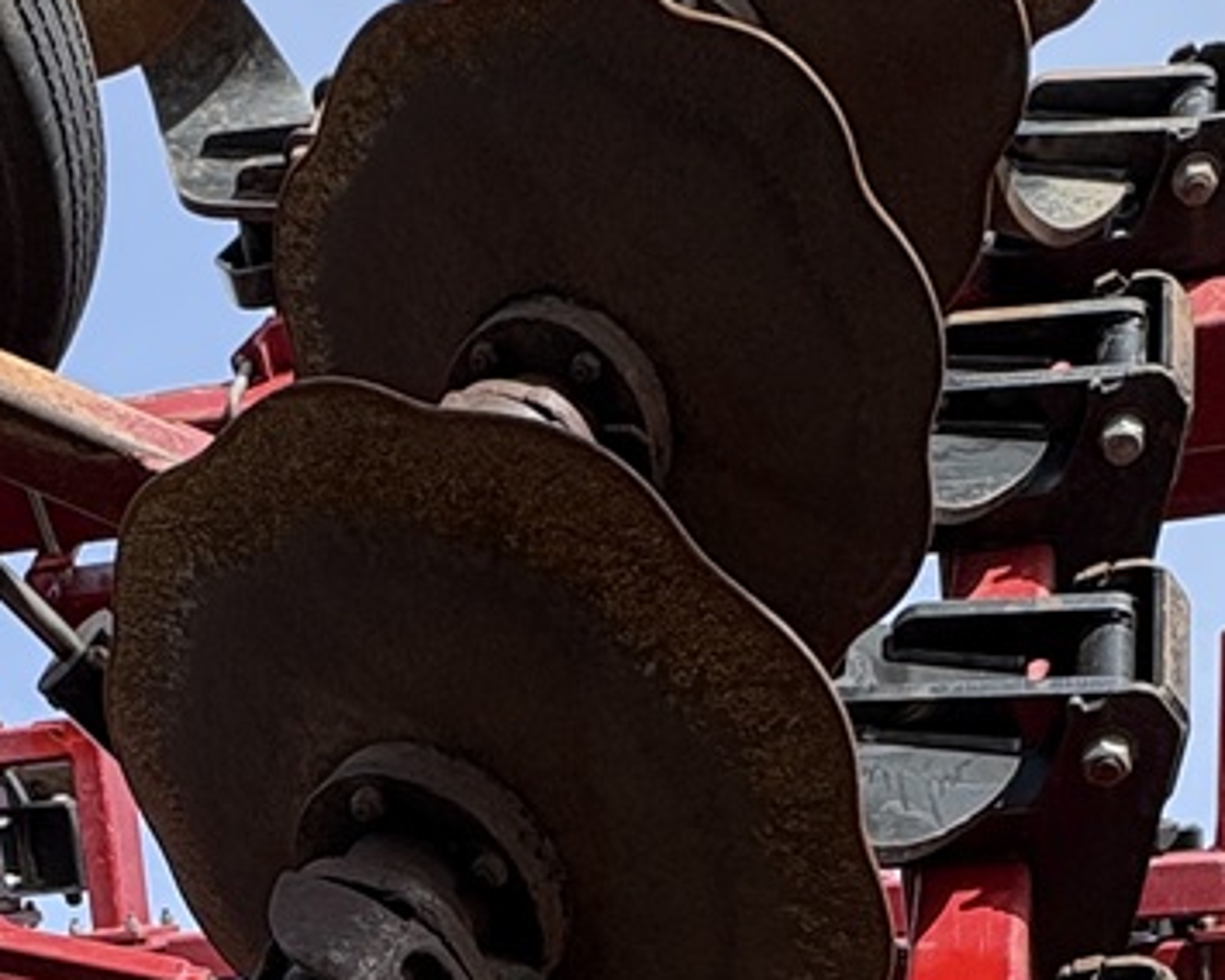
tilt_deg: +7.7
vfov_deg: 20.1
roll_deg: -3.2
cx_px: 431
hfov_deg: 30.3
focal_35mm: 62
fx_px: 2248
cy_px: 1592
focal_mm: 2.22
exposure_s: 1/868
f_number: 2.2
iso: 64
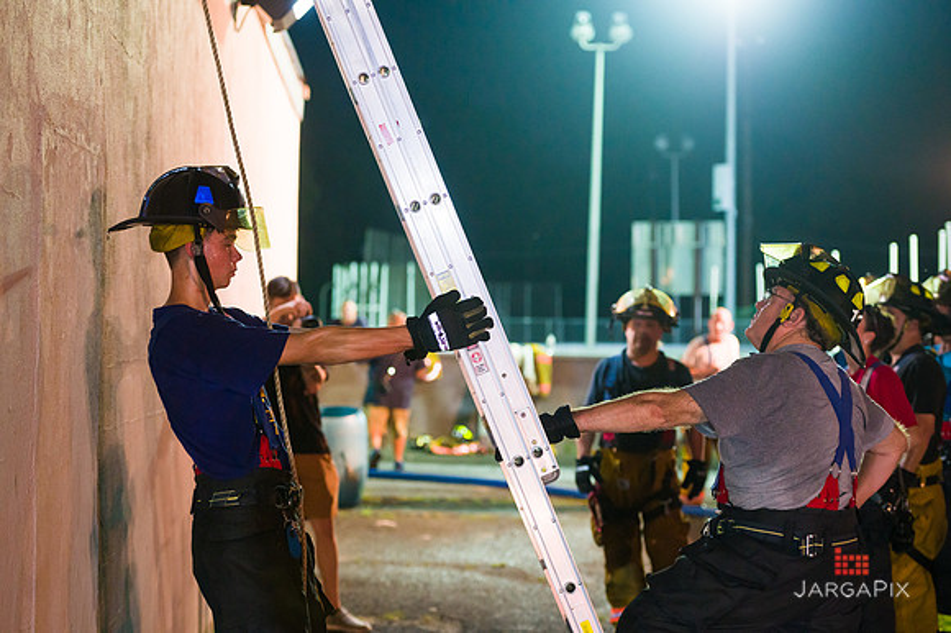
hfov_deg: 26.0
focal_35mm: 78
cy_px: 316
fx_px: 2059
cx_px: 476
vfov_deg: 17.5
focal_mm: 78
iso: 3200
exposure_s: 1/125
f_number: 3.2
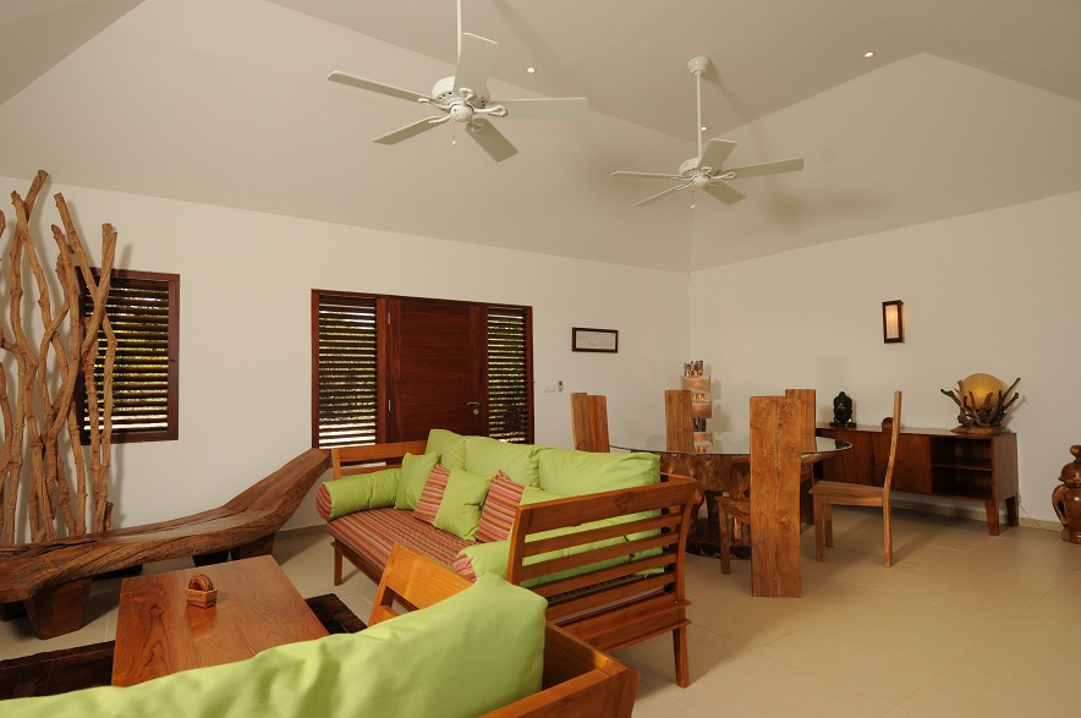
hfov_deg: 90.1
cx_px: 540
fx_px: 540
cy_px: 359
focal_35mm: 18
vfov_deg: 67.2
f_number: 8
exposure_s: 1/160
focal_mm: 12
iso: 200
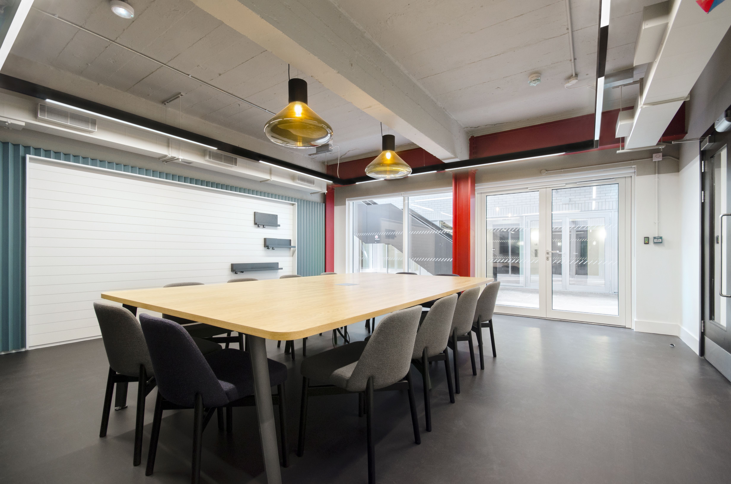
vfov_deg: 77.1
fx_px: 304
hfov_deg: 100.5
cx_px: 366
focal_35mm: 15
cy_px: 242
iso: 200
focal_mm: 10
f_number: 8
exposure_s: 1/4
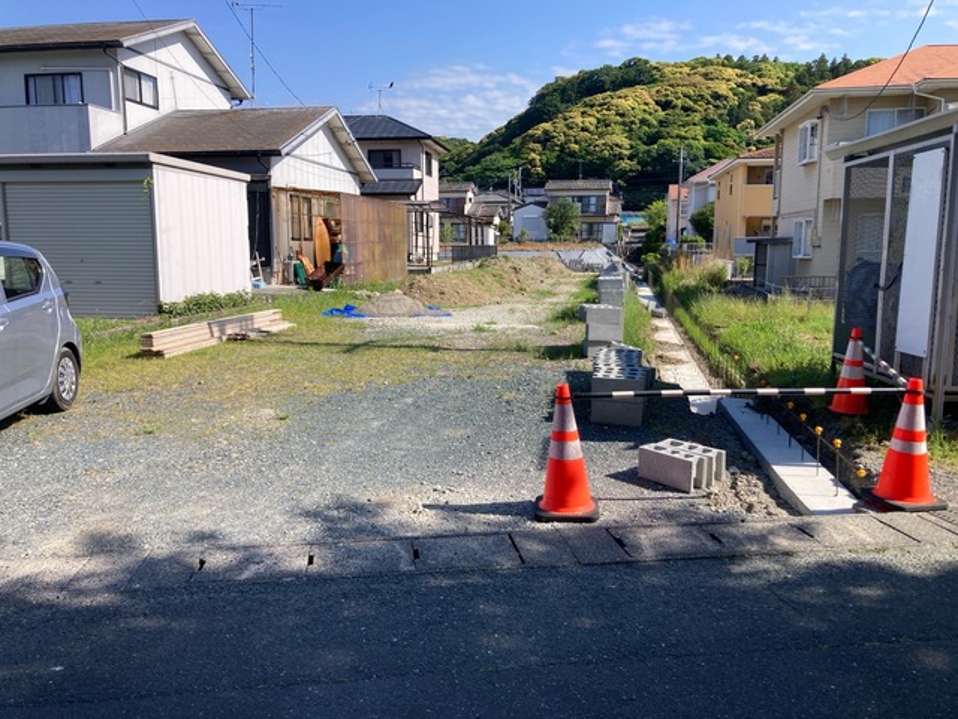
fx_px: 775
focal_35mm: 28
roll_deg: -1.0
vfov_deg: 49.7
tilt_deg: -7.0
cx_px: 479
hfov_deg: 63.4
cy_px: 360
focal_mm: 3.99
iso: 20
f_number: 1.8
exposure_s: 1/1548
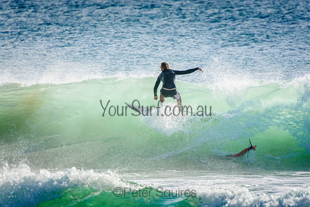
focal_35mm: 600
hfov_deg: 3.4
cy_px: 104
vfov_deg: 2.3
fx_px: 5168
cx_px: 155
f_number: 5.6
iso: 320
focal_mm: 400
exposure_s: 1/2000
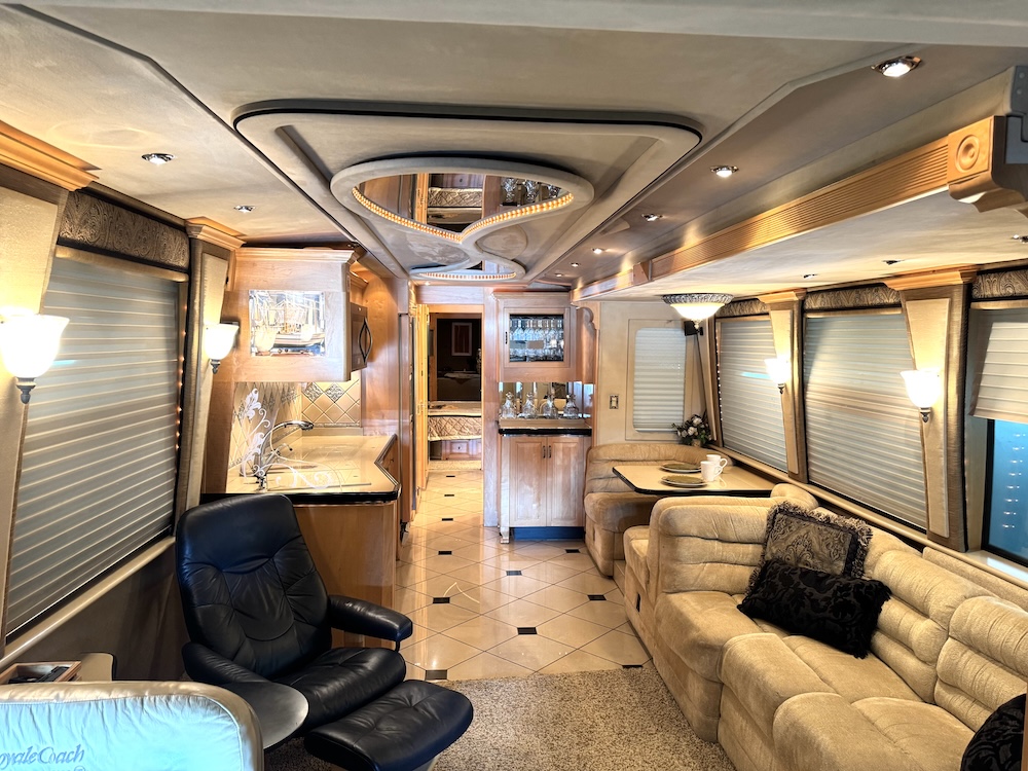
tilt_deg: -4.3
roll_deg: -1.6
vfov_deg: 56.8
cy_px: 386
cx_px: 514
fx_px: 713
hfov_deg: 71.6
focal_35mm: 24
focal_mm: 6.76
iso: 320
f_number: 1.78
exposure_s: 1/60
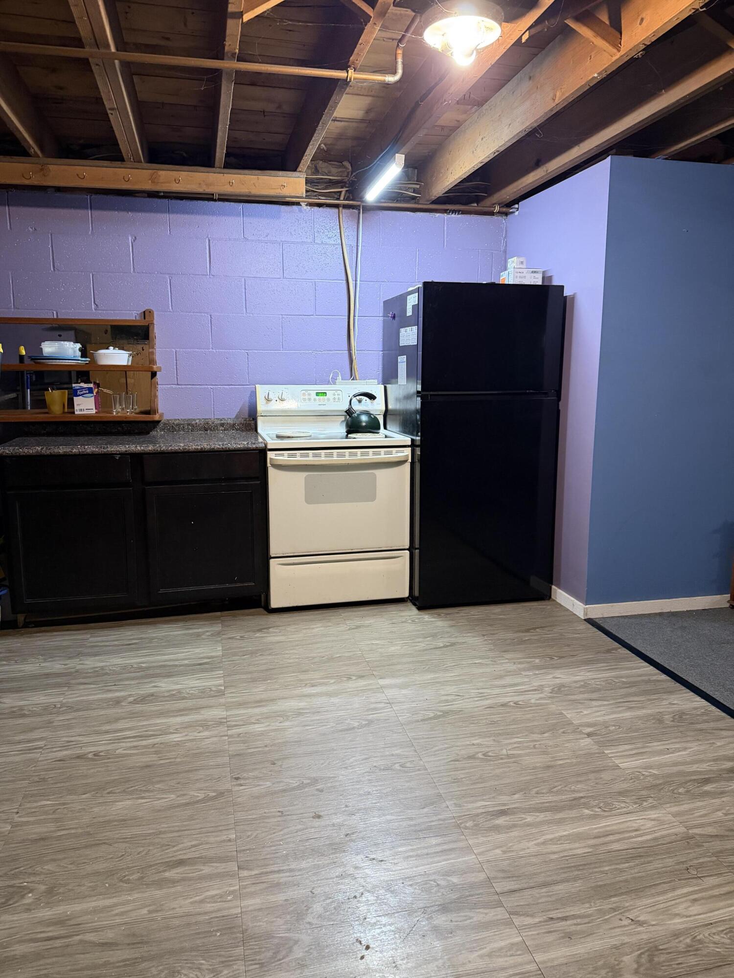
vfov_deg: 71.6
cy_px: 489
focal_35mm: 24
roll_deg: +1.2
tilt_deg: -9.6
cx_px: 367
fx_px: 679
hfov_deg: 56.8
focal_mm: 6.76
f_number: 1.78
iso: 640
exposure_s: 1/60
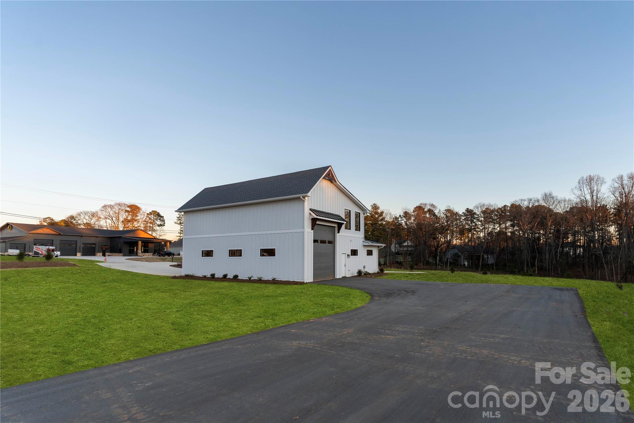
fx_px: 317
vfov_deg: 67.4
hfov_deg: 90.0
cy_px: 212
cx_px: 317
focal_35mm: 18
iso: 320
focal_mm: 18
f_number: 6.3
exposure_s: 1/100
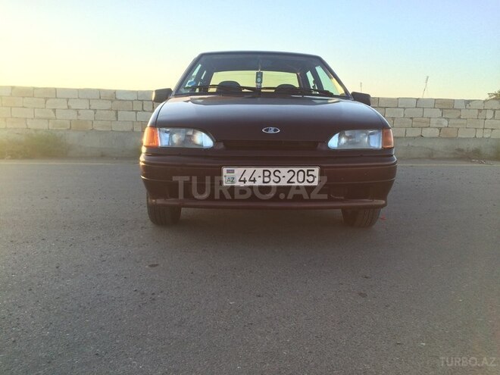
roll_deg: -2.3
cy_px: 188
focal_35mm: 29
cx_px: 250
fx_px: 419
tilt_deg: -12.8
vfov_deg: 48.2
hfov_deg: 61.7
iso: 32
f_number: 2.2
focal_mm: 4.15
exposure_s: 1/331
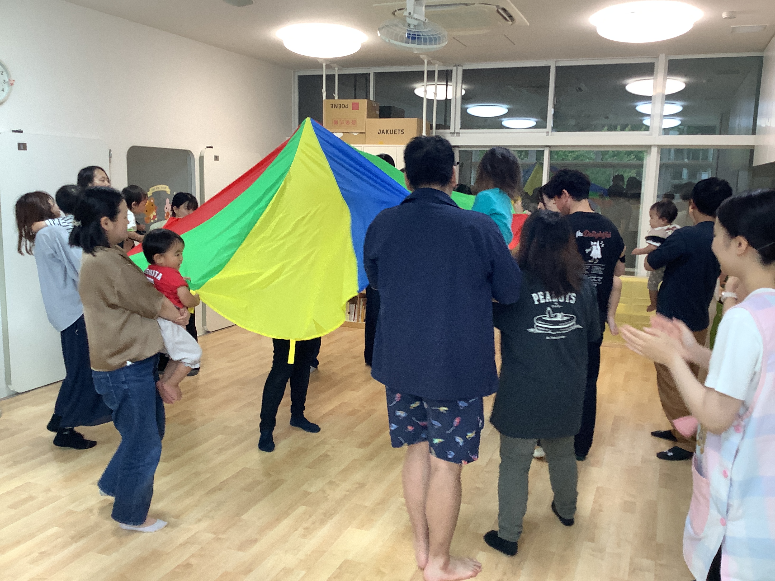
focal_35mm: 31
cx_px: 388
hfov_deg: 58.4
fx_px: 694
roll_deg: -1.4
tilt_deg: -9.2
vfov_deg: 45.4
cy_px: 290
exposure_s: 1/50
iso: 80
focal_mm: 3.3
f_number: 2.4
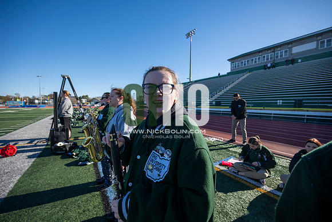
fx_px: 129
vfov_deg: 81.2
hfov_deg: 104.2
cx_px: 166
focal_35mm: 14
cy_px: 111
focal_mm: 14
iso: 160
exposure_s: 1/2000
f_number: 4
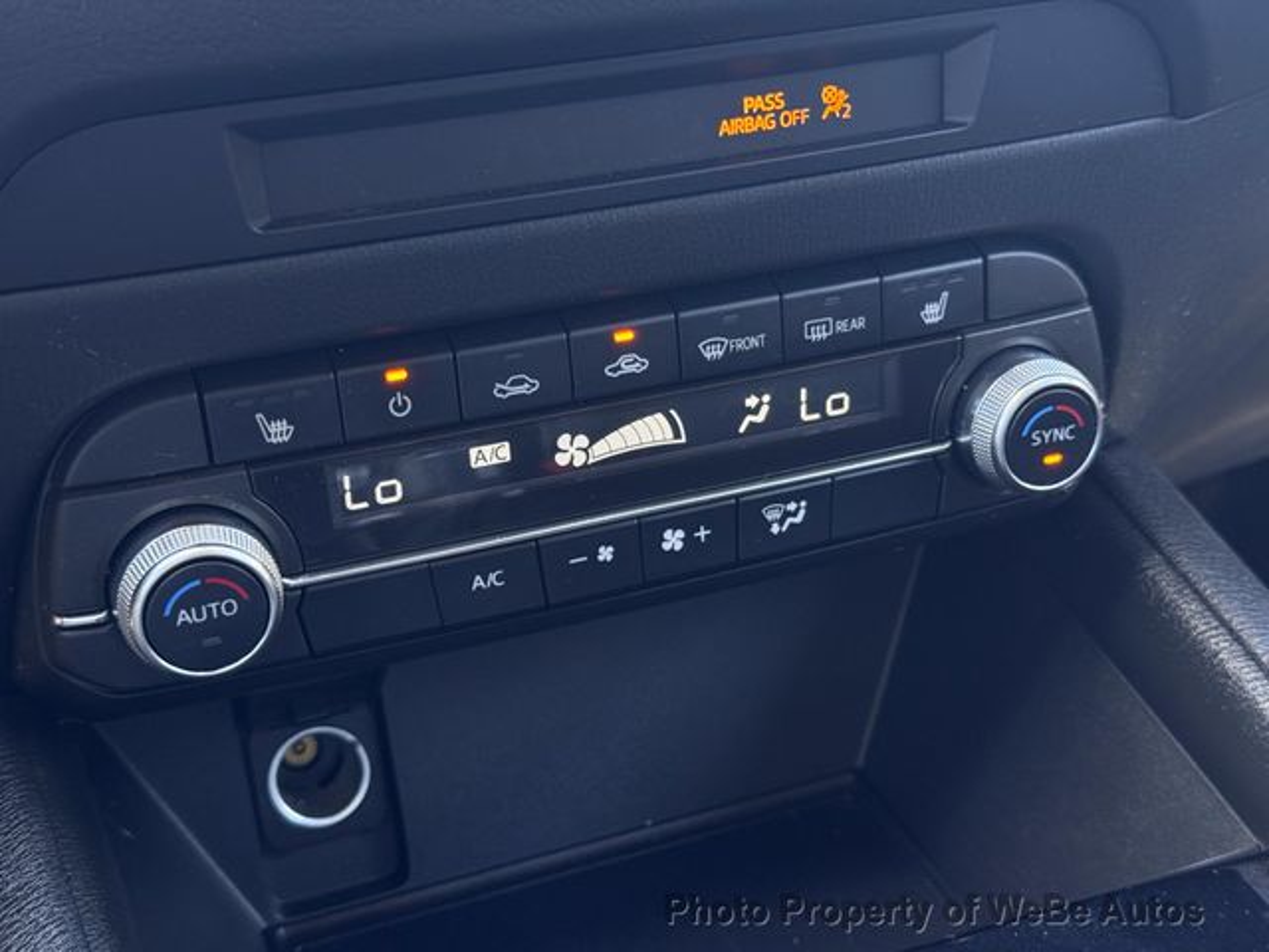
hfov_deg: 39.7
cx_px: 634
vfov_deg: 30.3
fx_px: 1760
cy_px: 476
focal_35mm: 48
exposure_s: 1/60
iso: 160
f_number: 1.78
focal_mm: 6.76
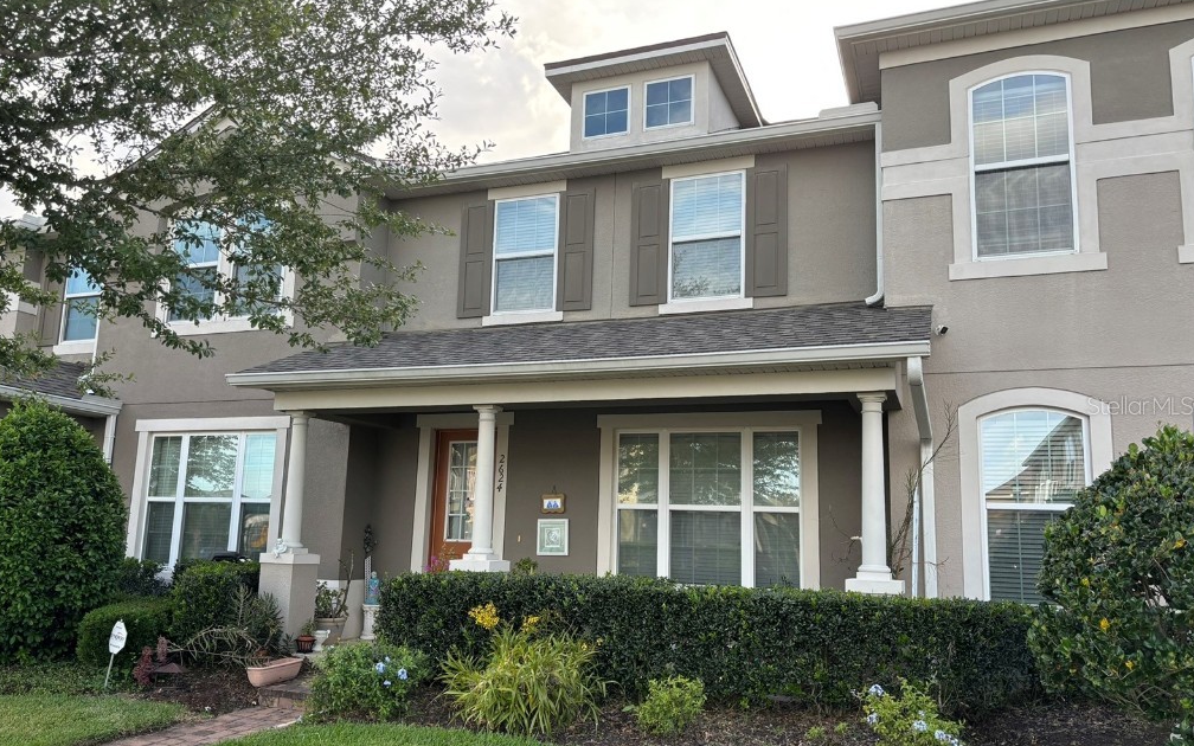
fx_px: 911
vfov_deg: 44.5
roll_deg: -2.4
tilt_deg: +9.7
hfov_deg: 66.5
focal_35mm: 28
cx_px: 592
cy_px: 405
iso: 50
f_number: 1.6
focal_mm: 5.96
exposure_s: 1/531
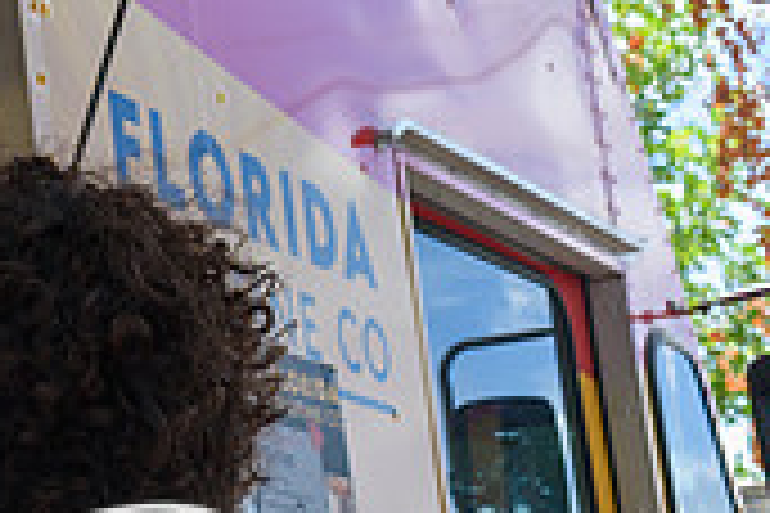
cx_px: -374
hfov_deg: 15.0
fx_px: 2716
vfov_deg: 10.8
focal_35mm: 127
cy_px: 331
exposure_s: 1/250
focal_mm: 25
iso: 280
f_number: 8
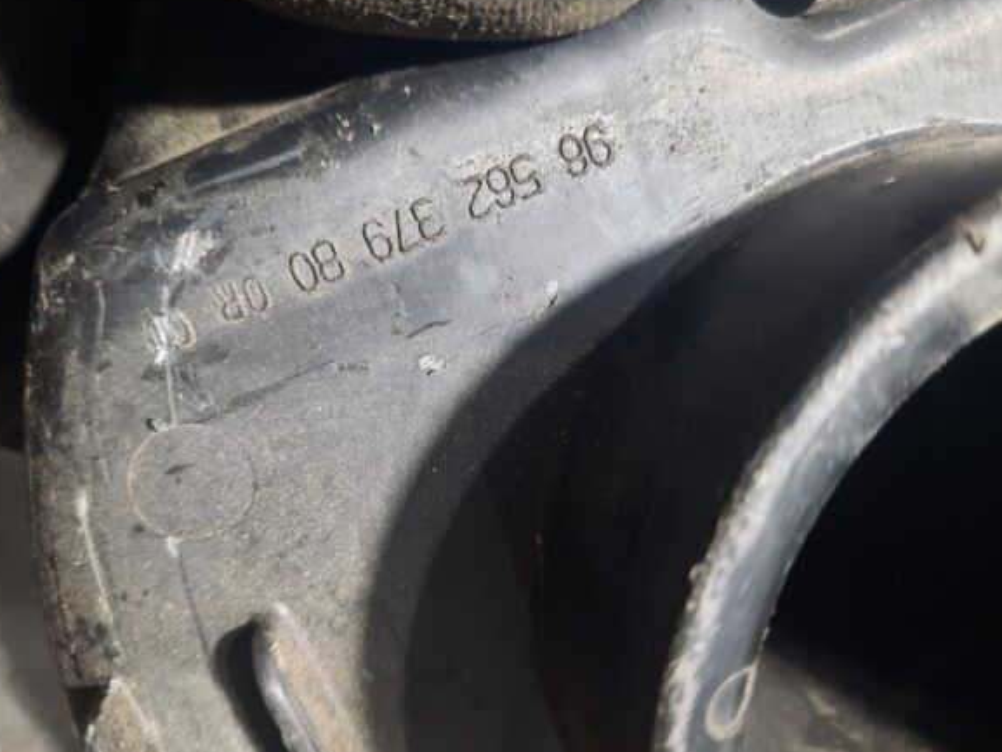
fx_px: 753
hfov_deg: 67.3
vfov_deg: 53.1
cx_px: 495
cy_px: 365
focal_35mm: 26
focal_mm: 4.6
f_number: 2
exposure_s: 1/24
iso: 640
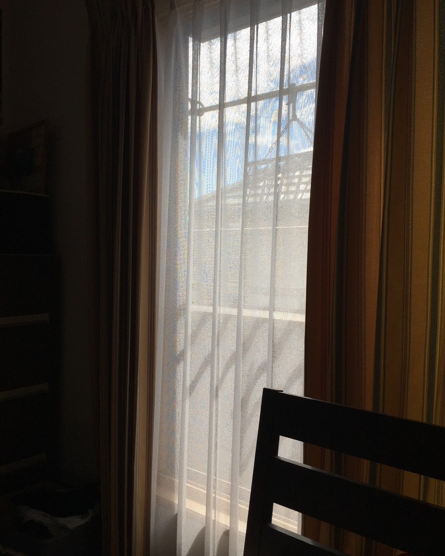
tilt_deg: -0.4
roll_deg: -0.3
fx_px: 510
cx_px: 224
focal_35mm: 31
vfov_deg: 57.1
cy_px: 262
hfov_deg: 47.1
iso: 32
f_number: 2.2
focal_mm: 4.15
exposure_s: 1/791
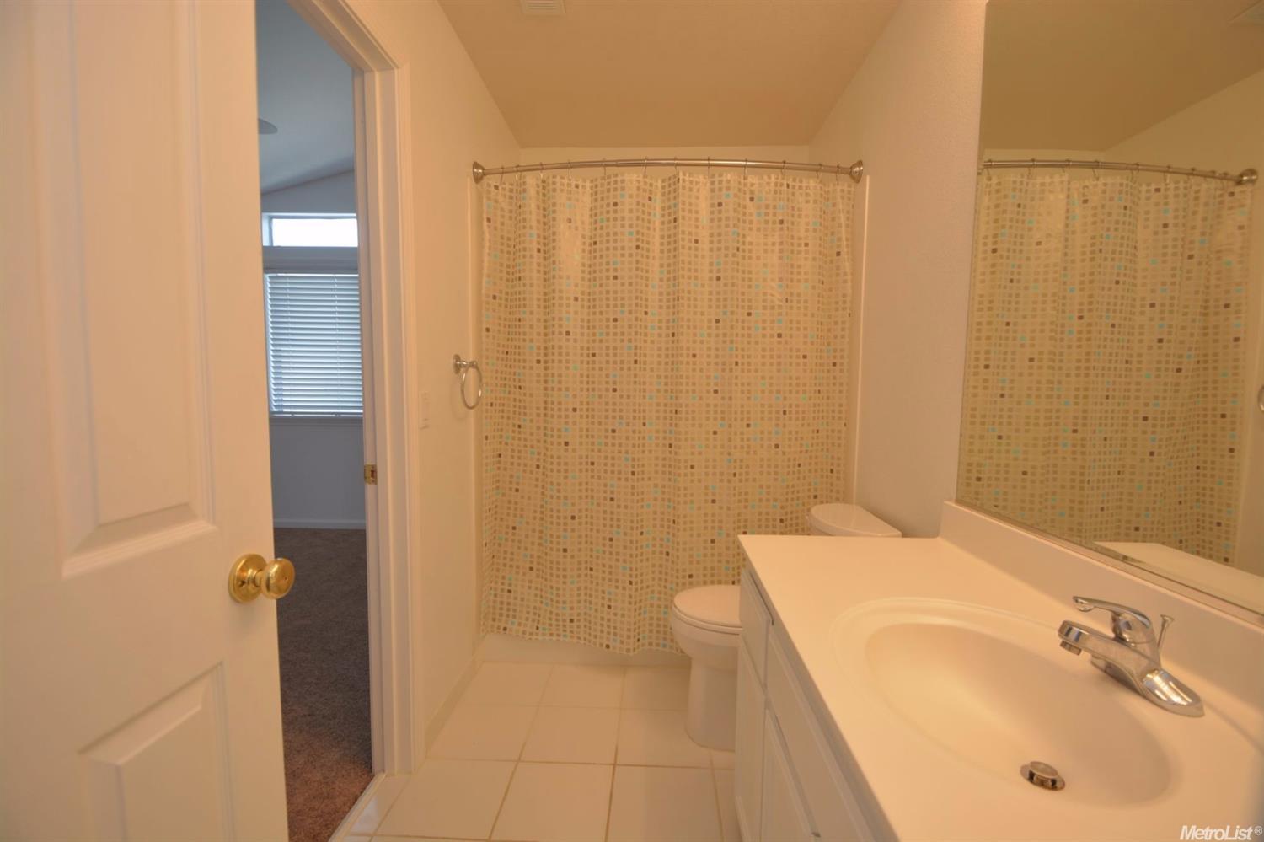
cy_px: 421
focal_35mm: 15
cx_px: 632
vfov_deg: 77.3
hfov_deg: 100.4
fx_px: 526
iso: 200
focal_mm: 10
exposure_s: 1/80
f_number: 4.5
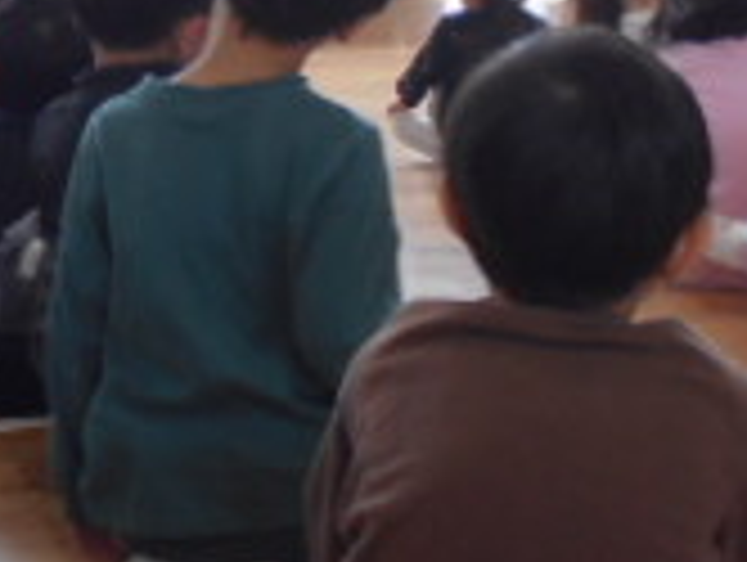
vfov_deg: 14.5
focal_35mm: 100
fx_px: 2161
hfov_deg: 18.7
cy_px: -72
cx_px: -108
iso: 80
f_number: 3.2
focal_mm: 4.6
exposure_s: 1/40
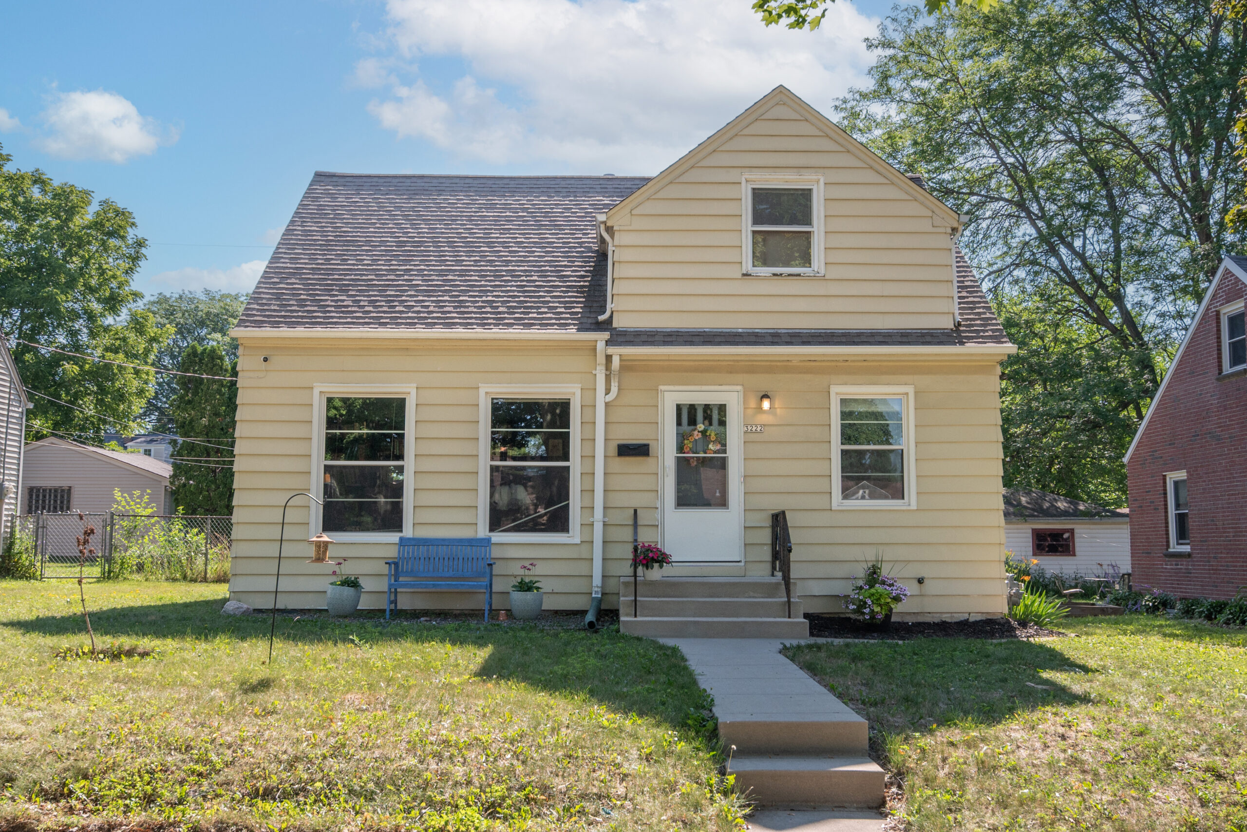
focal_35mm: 36
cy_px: 416
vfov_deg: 36.9
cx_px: 624
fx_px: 1247
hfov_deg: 53.1
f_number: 8
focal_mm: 24
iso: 320
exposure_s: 1/320
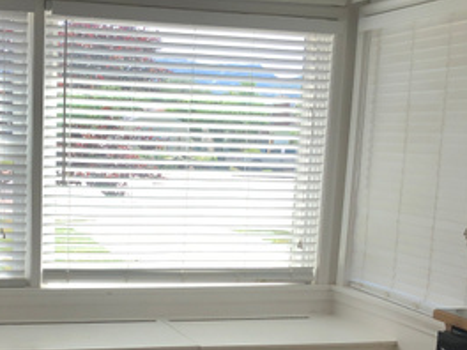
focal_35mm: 68
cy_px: 309
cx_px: 119
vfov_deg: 21.2
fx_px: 917
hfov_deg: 28.2
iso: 20
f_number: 1.8
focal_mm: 3.99
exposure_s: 1/307
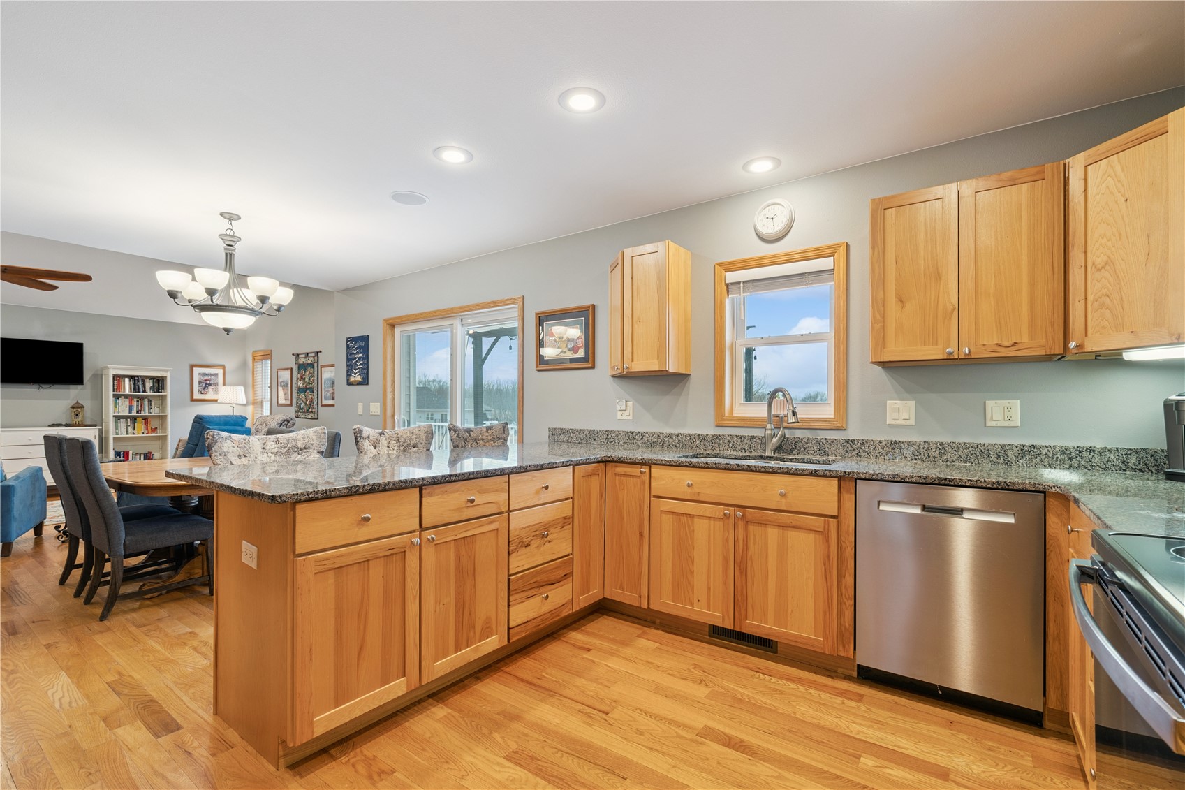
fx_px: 527
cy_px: 395
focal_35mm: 16
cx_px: 592
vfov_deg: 73.7
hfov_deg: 96.7
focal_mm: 16
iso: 400
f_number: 8
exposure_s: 1/15
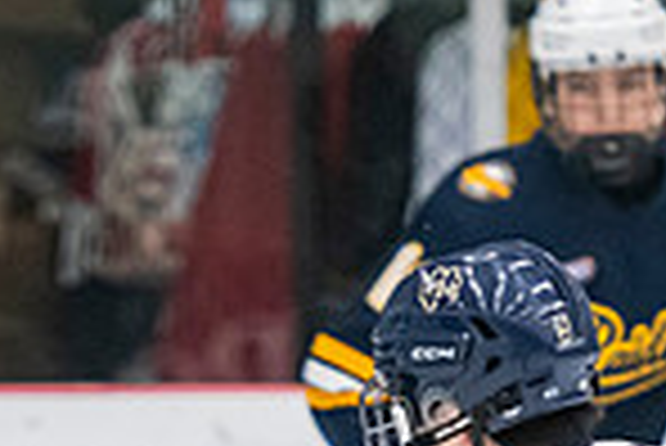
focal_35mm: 899
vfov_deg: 1.5
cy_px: 759
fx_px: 16648
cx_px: 216
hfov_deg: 2.3
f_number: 3.2
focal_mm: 145
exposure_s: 1/640
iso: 2000
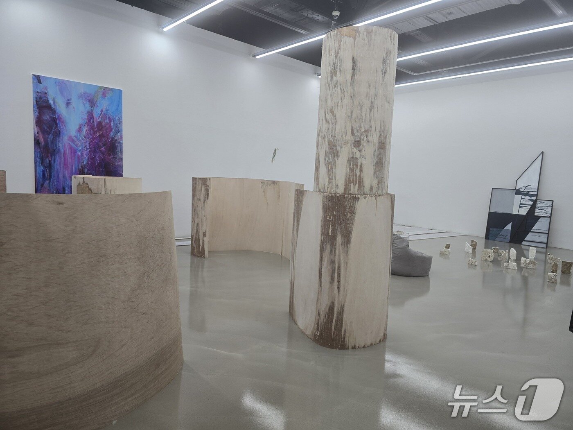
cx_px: 286
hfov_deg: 73.9
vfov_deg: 58.9
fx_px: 381
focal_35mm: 23
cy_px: 215
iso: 100
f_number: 1.7
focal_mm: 6.3
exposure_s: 1/120
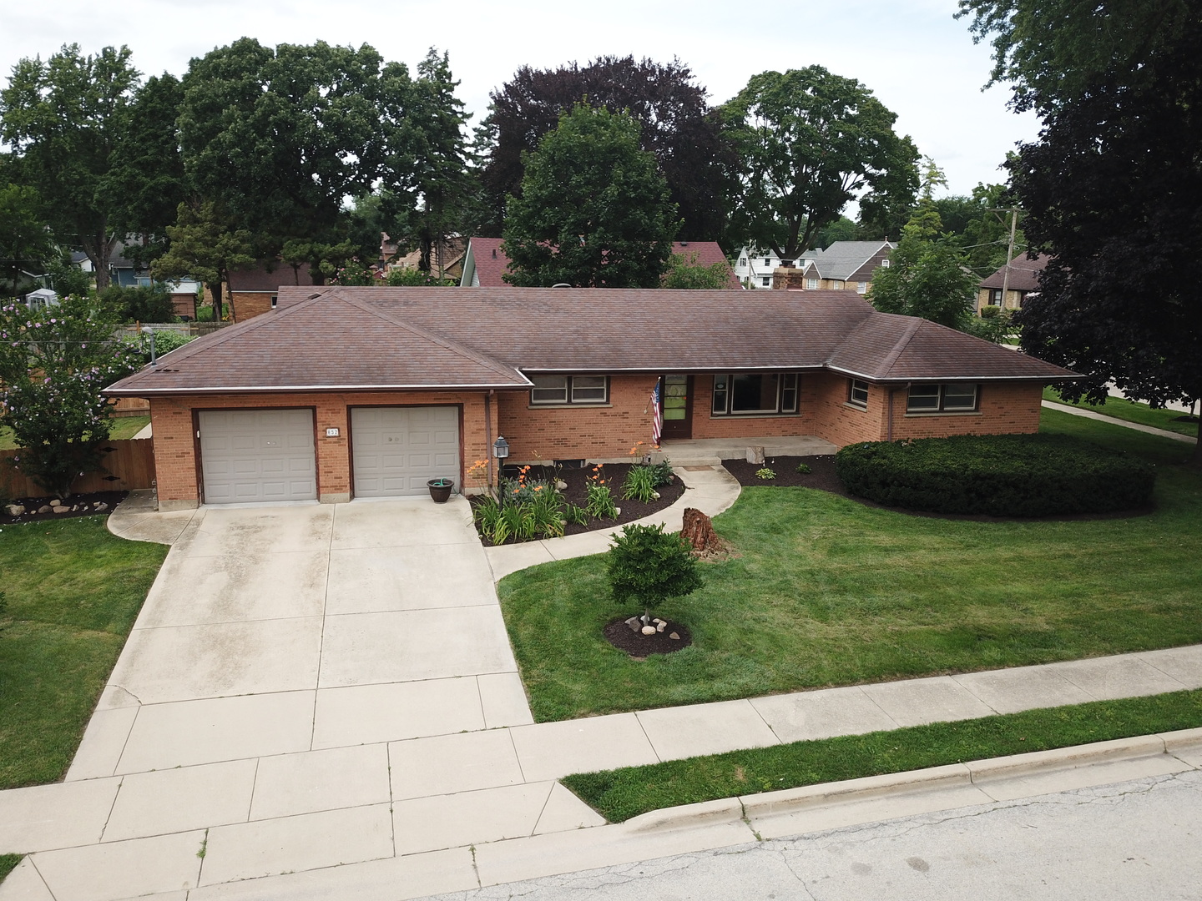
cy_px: 450
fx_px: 903
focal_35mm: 26
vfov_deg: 53.1
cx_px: 601
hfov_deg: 67.3
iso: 100
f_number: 2.2
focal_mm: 4.73
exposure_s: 1/633
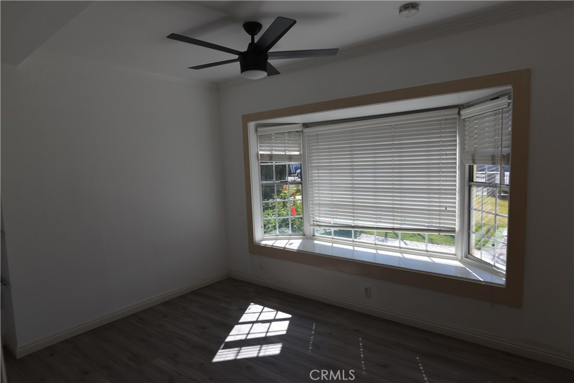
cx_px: 287
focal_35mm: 20
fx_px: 319
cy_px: 192
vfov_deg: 61.9
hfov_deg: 84.0
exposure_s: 1/250
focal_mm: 20
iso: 200
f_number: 8
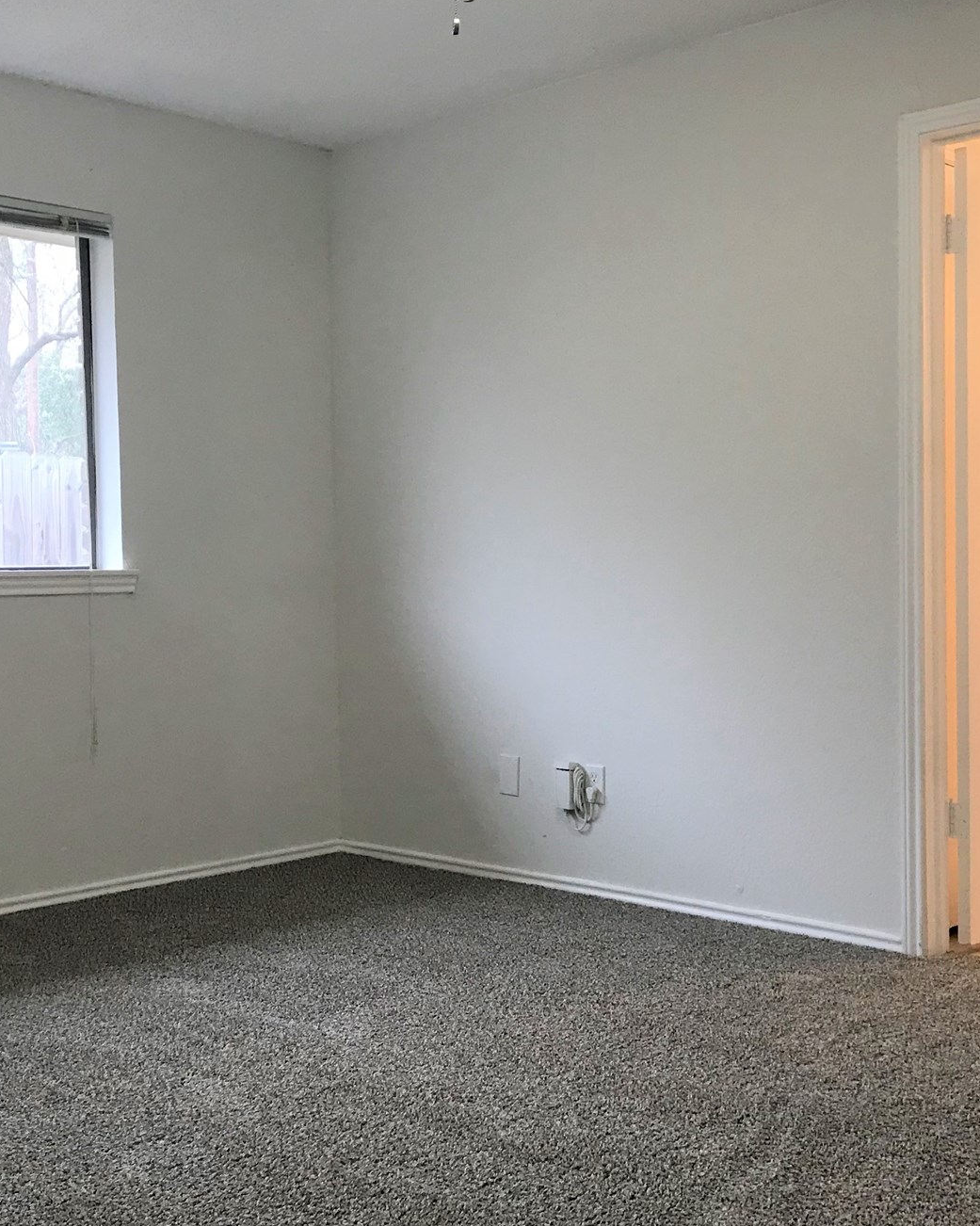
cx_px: 448
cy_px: 627
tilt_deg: -1.4
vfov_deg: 42.9
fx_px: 1560
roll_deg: +1.2
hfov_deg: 34.9
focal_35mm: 43
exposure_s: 1/24
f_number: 1.8
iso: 40
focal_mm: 3.99
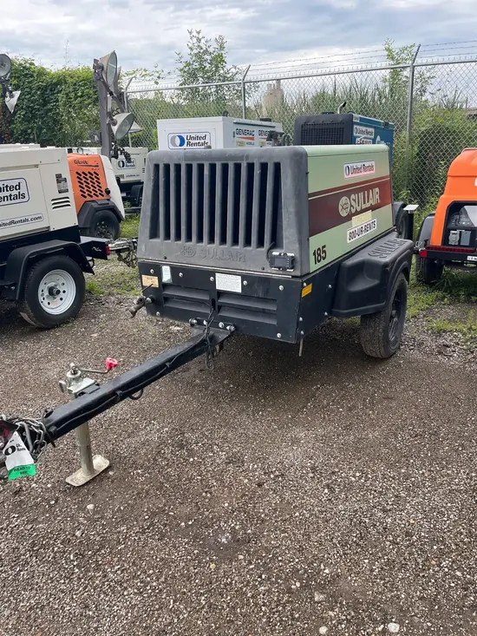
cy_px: 318
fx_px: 478
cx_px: 238
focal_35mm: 26
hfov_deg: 53.1
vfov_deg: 67.3
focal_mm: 5.1
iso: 50
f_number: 1.6
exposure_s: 1/209
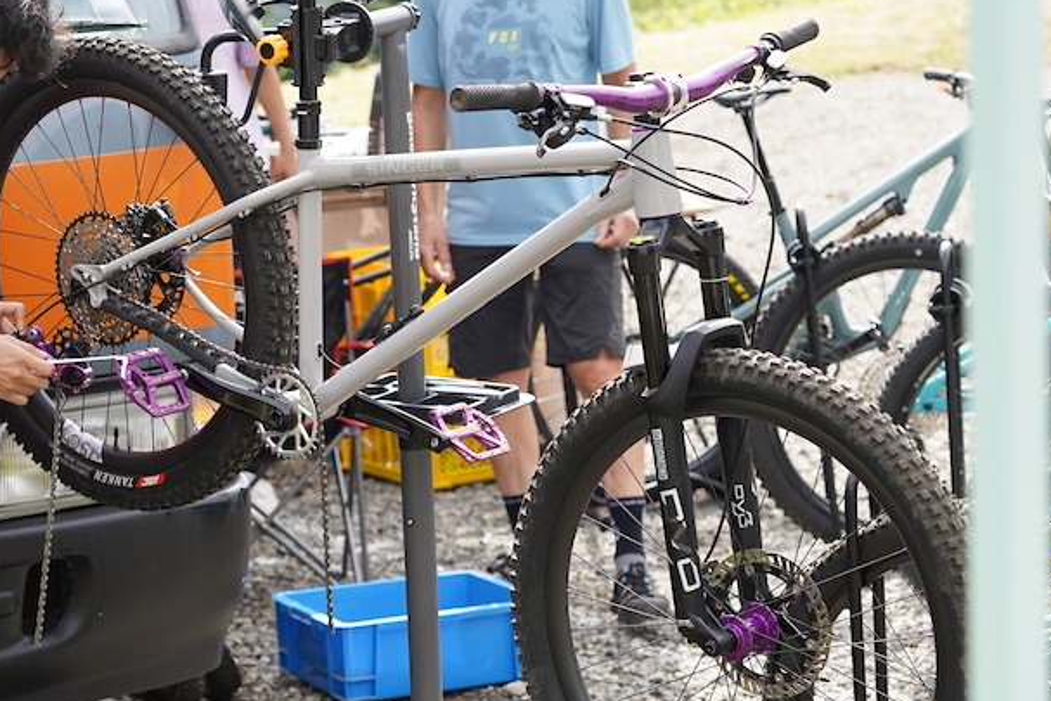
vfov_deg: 11.6
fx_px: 3446
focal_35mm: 118
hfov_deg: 17.3
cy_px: 415
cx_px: 466
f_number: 4.5
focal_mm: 70
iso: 200
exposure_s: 1/500
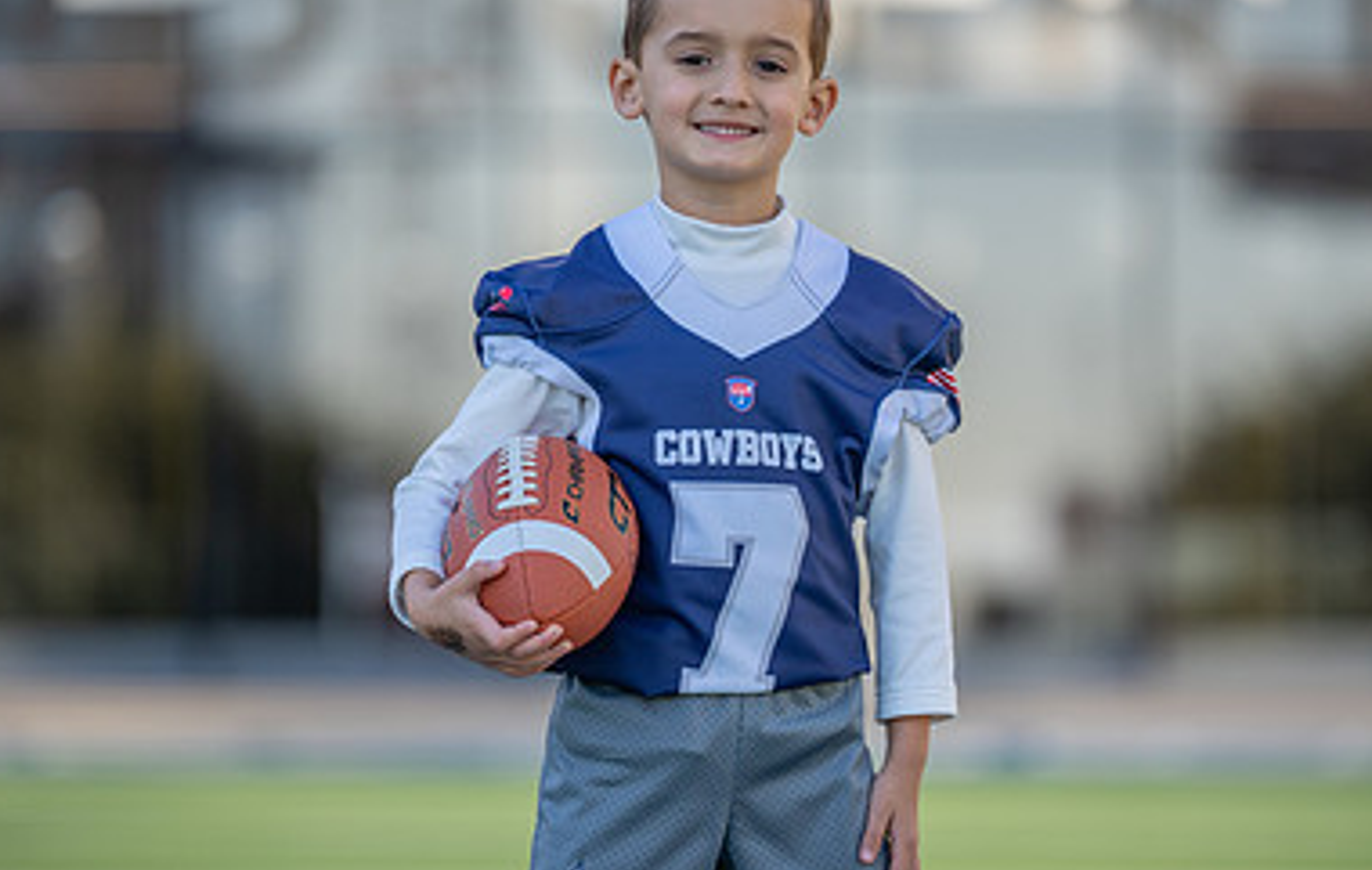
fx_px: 11039
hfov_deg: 7.1
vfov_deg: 4.5
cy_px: 388
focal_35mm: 294
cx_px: 709
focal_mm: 185
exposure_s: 1/640
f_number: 2.8
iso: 125
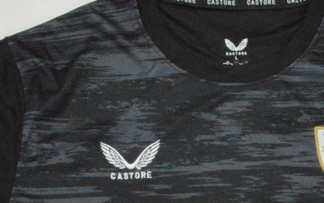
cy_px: 336
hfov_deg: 15.6
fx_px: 1174
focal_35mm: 133
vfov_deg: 9.5
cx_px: 263
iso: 6400
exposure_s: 1/200
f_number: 20
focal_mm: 22
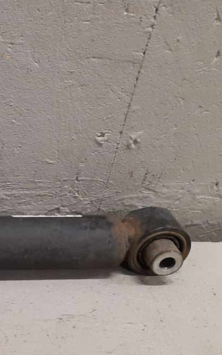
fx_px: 813
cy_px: 234
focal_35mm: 84
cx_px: -279
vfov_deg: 24.5
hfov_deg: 12.7
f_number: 1.7
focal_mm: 3.93
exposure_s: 1/50
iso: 160
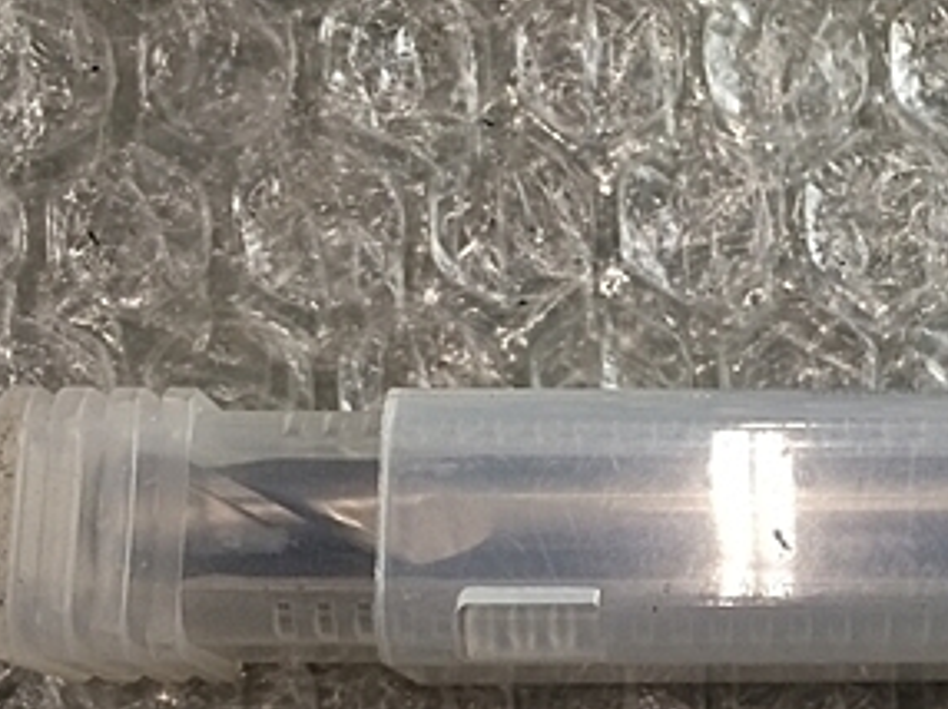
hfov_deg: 28.7
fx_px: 1779
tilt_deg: -84.2
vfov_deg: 22.4
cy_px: 520
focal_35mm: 65
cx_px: 842
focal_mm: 4.15
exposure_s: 1/30
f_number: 2.2
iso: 80
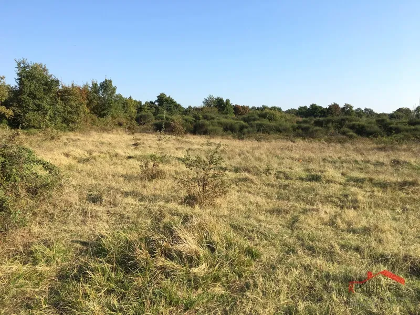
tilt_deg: -0.6
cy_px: 158
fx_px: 352
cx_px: 210
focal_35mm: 29
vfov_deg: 48.2
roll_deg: -0.9
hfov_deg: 61.7
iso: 25
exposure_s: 1/962
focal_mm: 4.15
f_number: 2.2
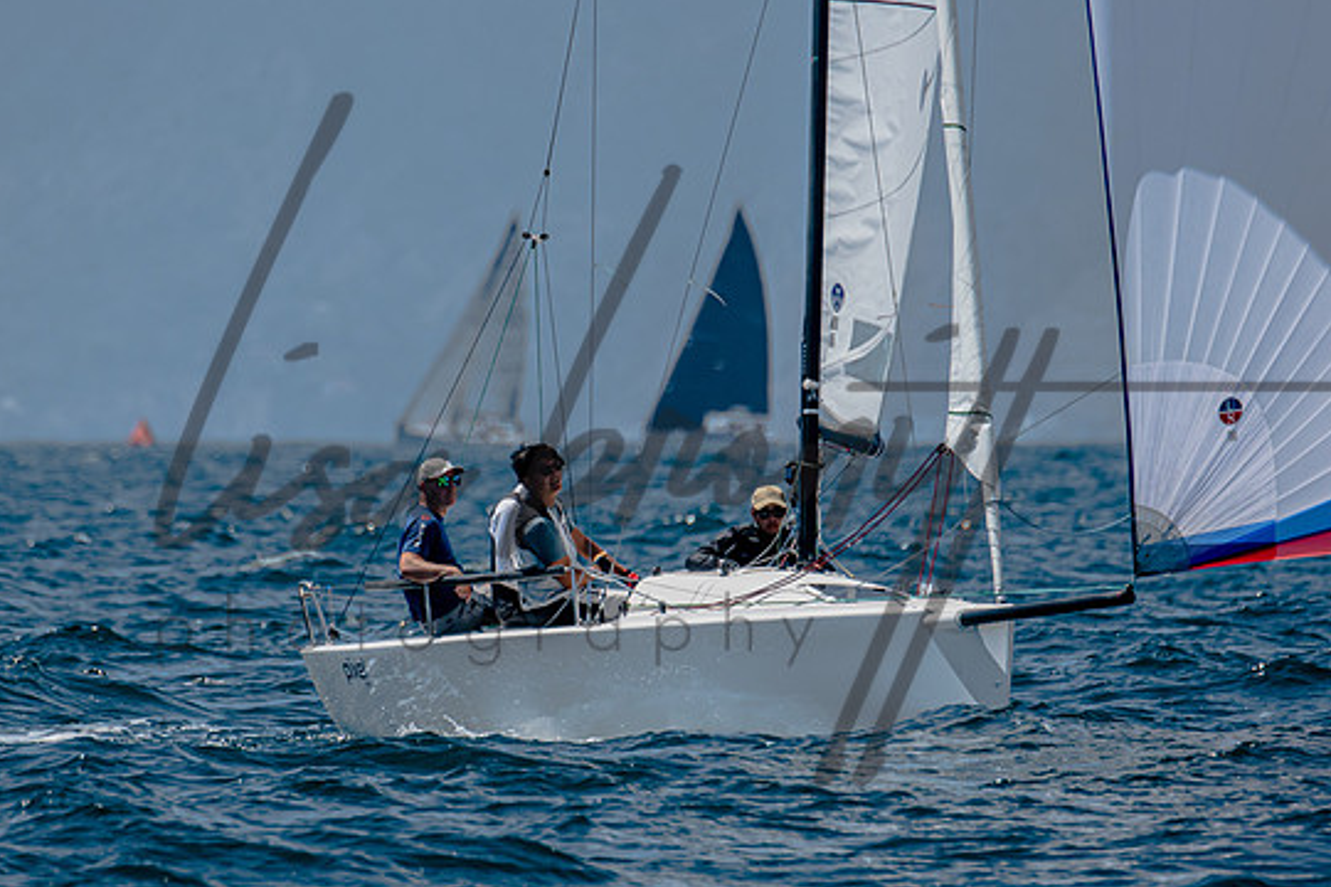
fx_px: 30943
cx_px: 499
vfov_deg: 1.6
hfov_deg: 2.5
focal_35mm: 837
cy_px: 567
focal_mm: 400
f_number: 5.6
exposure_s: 1/2000
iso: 200
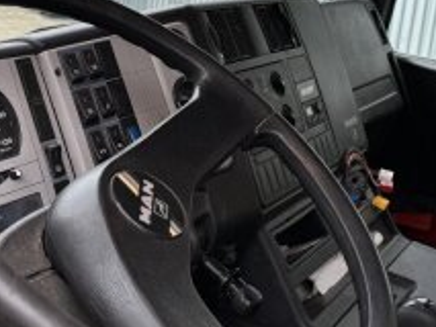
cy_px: 20
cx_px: 221
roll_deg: -10.7
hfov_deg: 27.0
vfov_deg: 20.0
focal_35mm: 72
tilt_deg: -7.2
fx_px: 907
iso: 80
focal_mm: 6.86
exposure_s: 1/334
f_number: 1.78
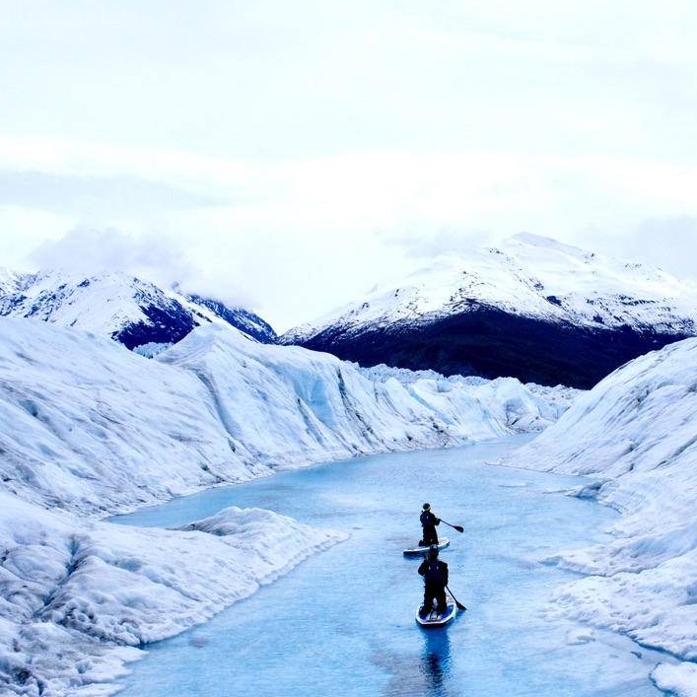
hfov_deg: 35.5
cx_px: 496
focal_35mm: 47
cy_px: 353
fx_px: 1071
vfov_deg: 36.1
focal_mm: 24
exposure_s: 1/3500
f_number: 7.1
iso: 400
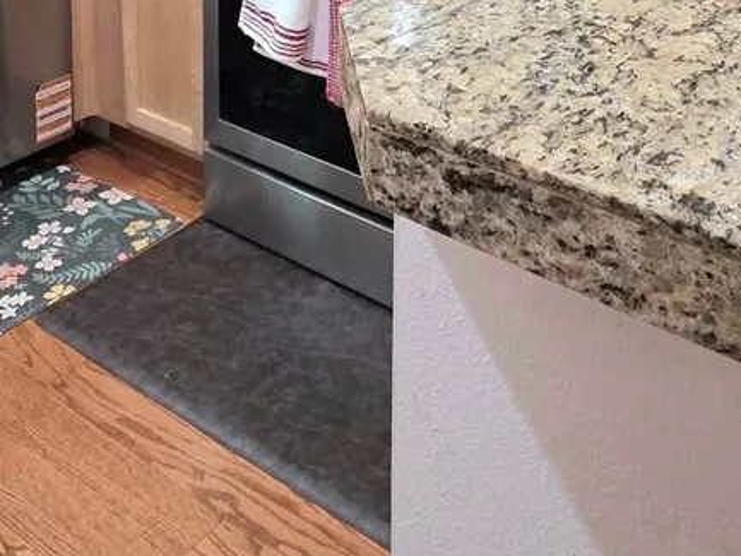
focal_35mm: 48
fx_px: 1028
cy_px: -262
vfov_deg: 24.2
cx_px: 329
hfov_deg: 39.6
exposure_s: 1/60.2
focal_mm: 2.2
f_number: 1.9
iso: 320
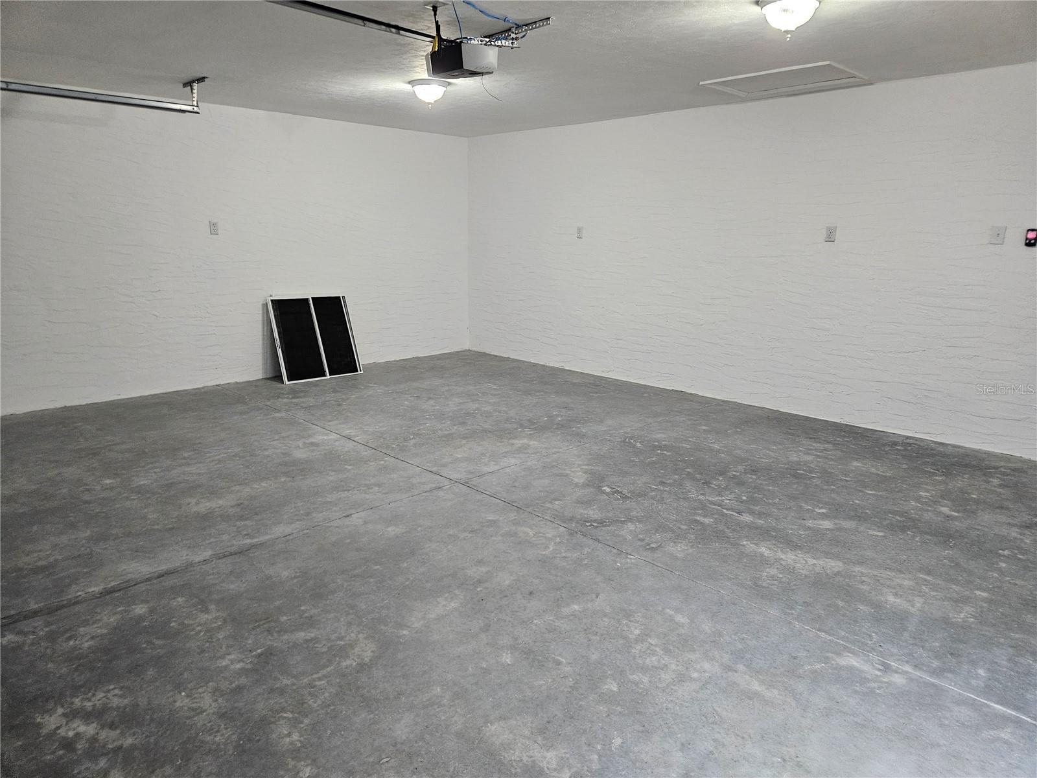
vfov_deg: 58.9
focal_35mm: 23
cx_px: 518
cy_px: 389
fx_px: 689
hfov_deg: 73.9
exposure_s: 1/120
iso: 640
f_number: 1.8
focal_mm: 5.4
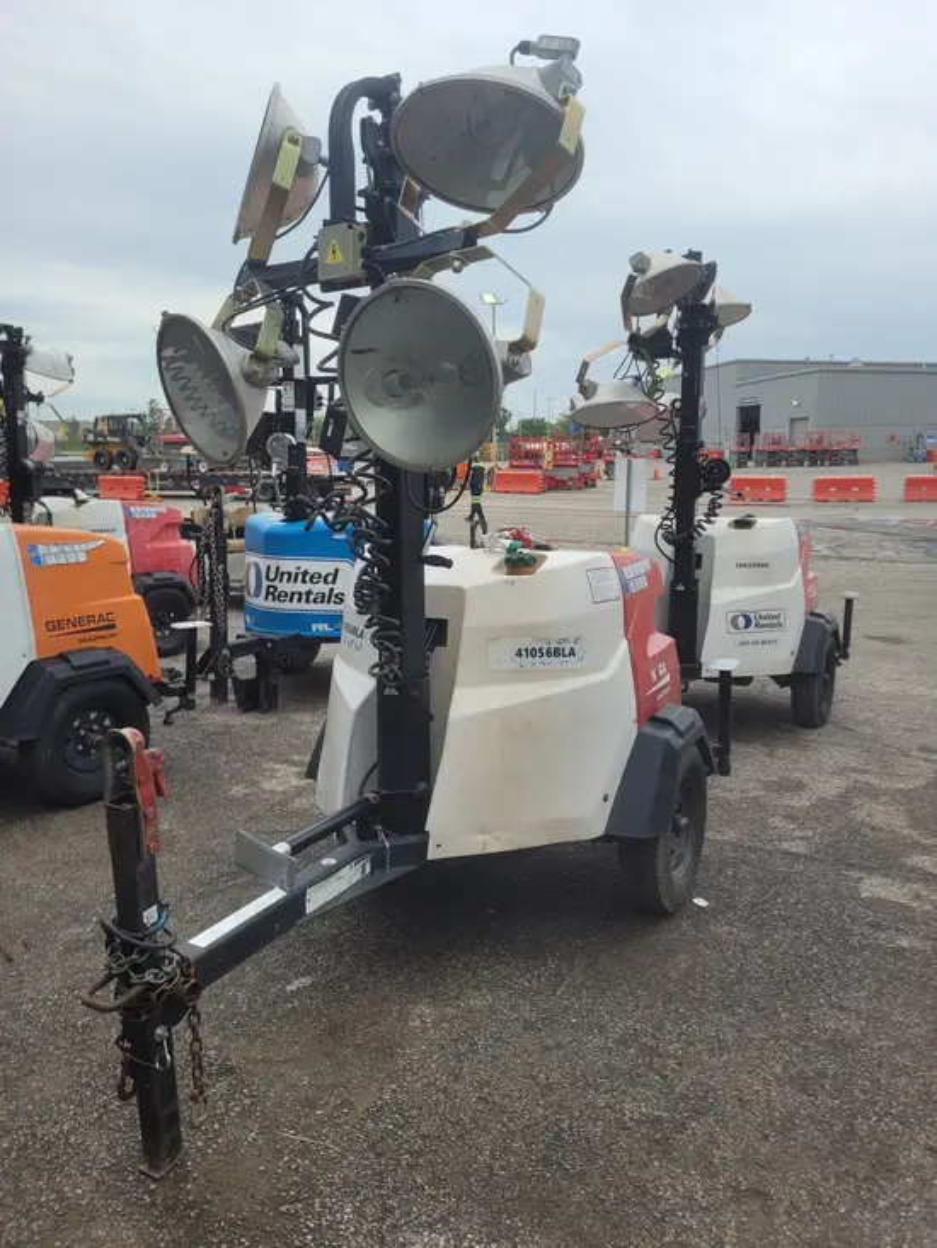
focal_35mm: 26
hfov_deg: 53.1
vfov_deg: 67.3
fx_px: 938
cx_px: 468
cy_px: 624
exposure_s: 1/752
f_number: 1.8
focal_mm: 5.4
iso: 40
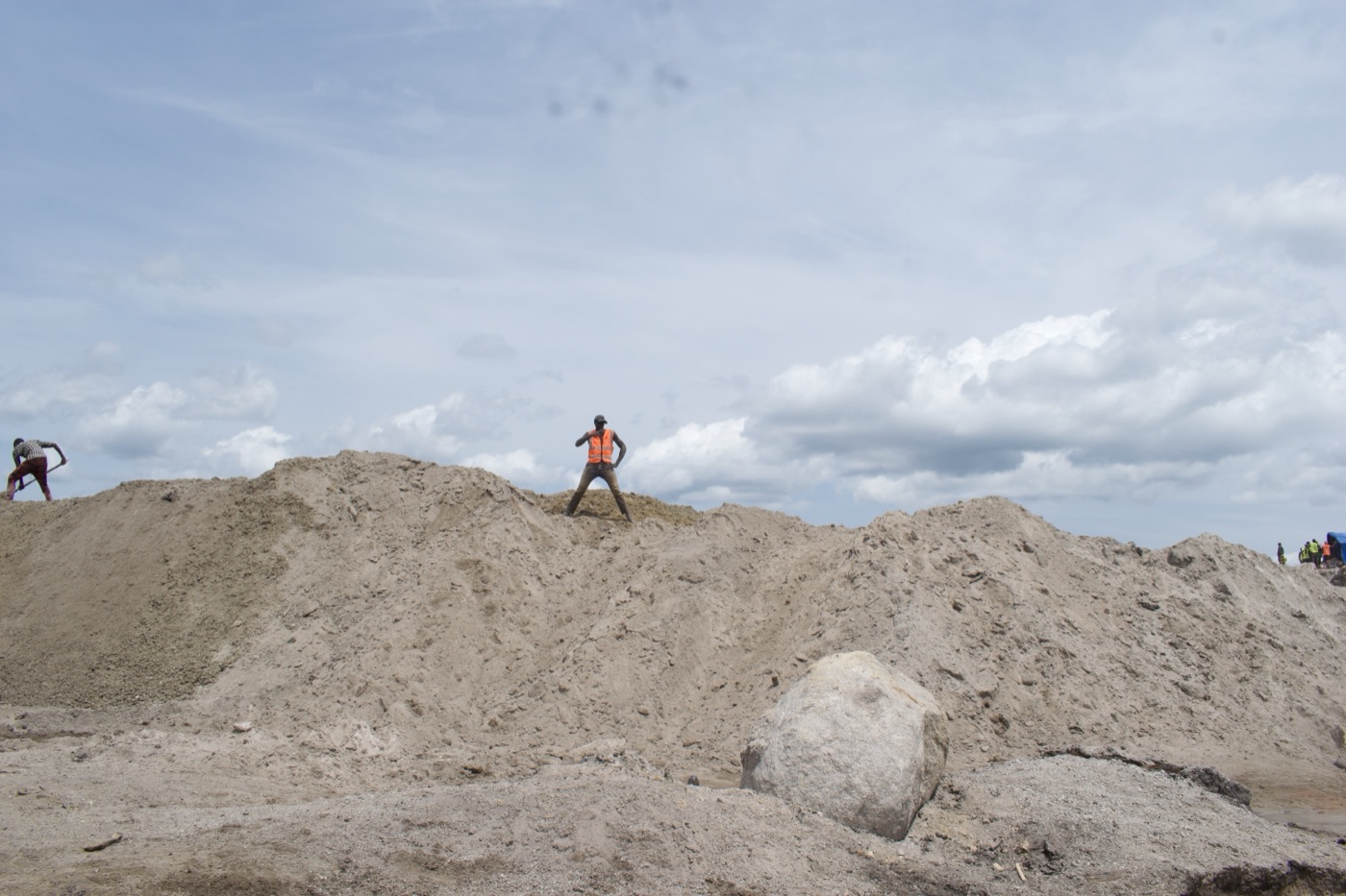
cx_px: 673
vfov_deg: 47.9
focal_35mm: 27
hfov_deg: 67.4
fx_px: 1009
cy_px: 448
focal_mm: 18
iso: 250
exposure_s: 1/500
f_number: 11
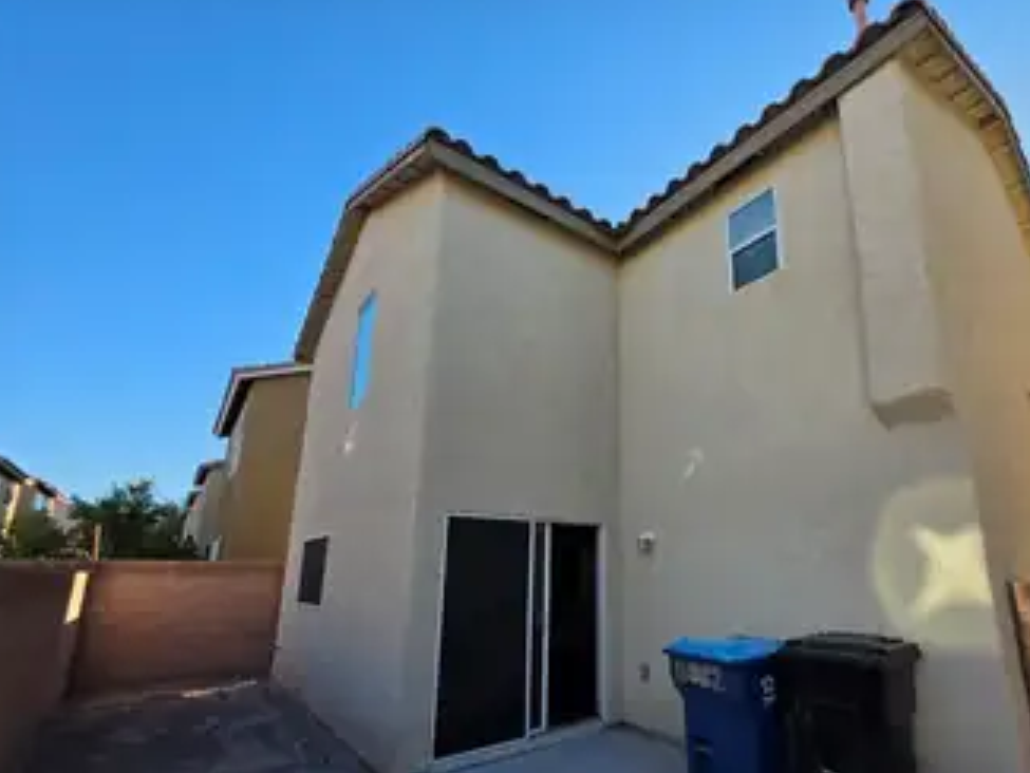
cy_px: 453
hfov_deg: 93.4
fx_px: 476
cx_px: 612
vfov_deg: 77.5
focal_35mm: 16
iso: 40
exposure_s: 1/864
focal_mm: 2.2
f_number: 1.9
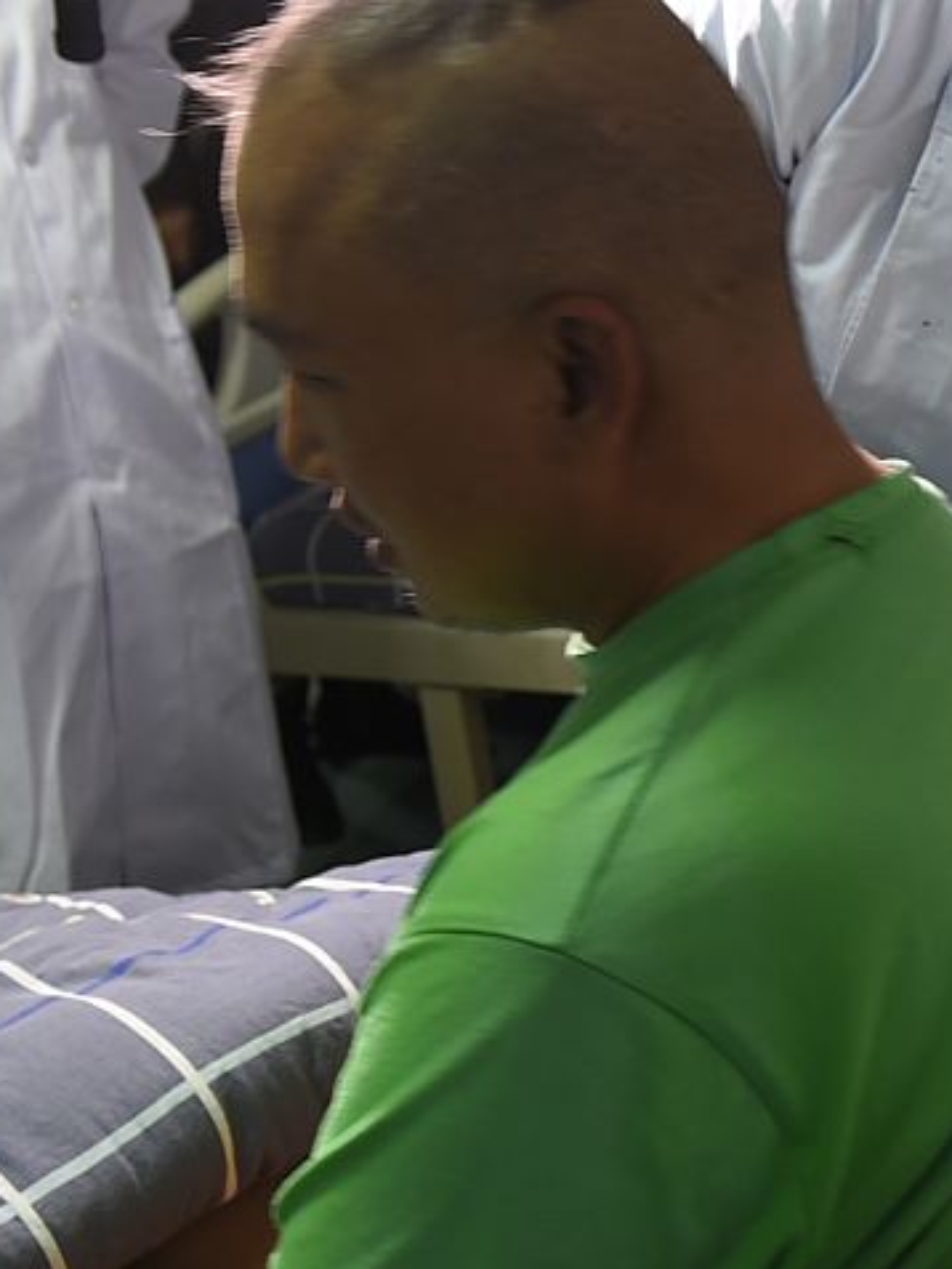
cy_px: 805
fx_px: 2126
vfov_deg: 33.0
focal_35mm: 58
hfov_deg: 22.9
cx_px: 1178
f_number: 4
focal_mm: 24
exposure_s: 1/40
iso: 1250
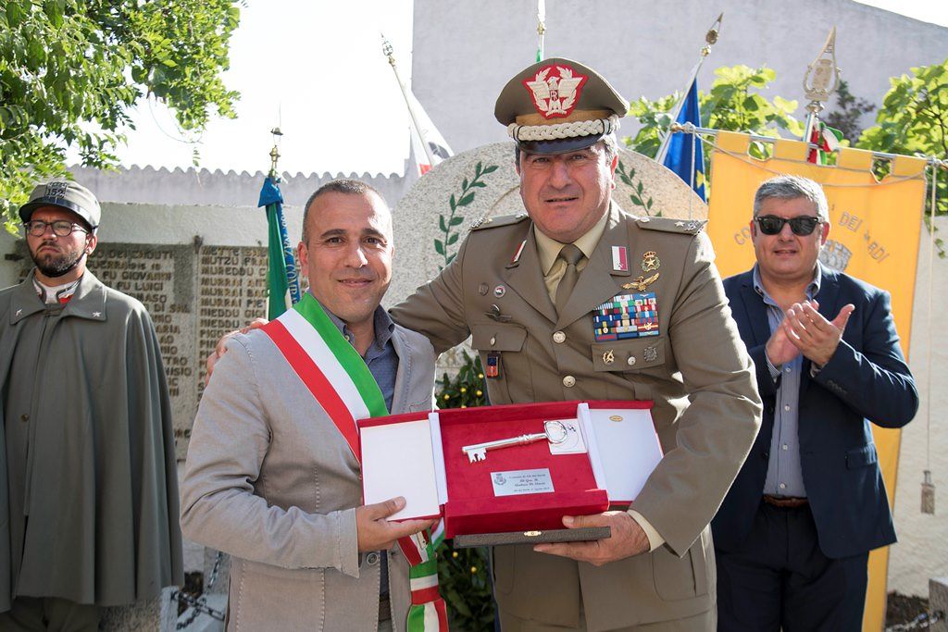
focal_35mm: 38
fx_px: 1001
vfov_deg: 35.1
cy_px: 316
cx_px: 474
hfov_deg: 50.7
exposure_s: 1/160
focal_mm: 38
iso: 200
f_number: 7.1
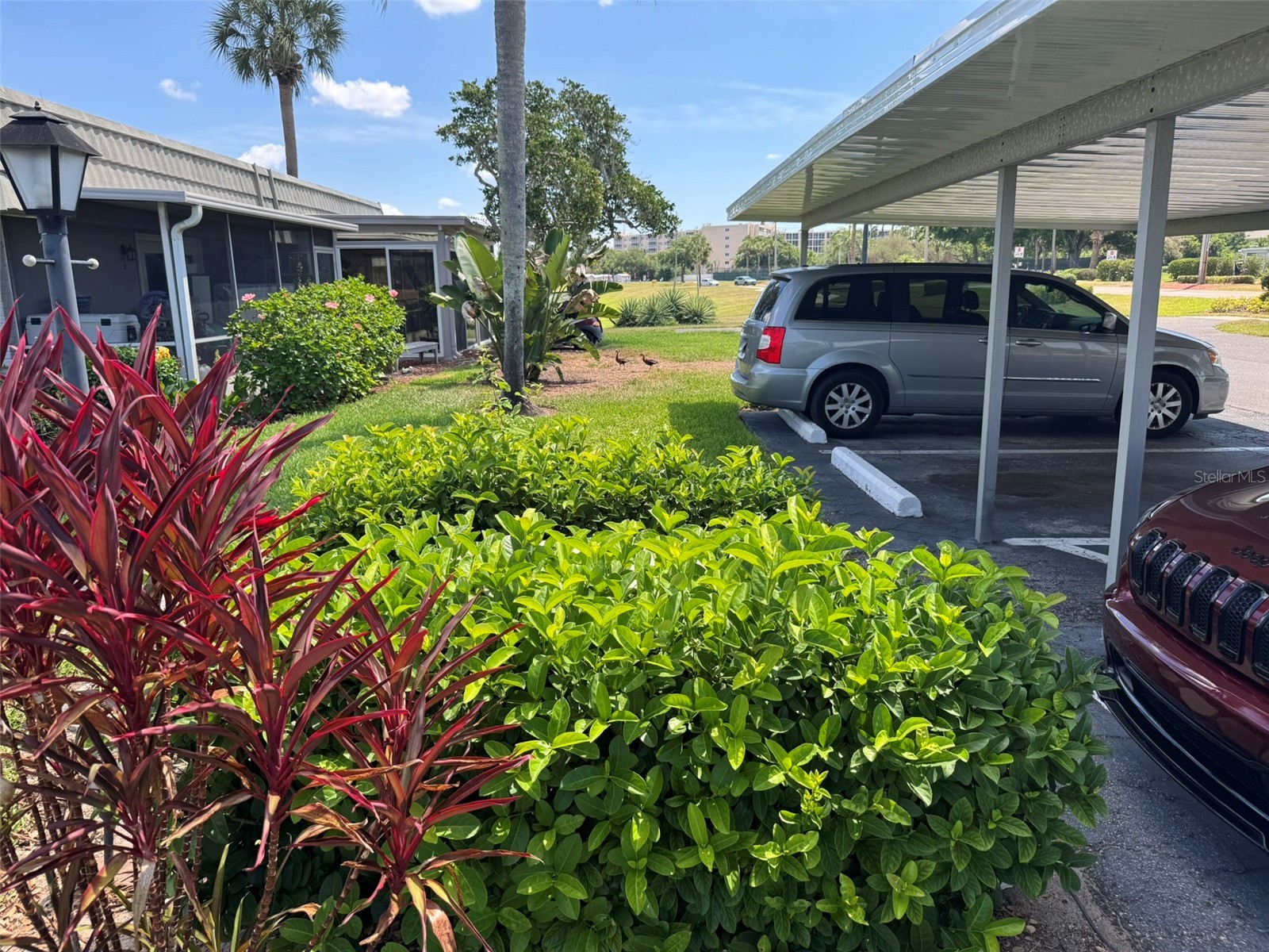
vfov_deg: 56.8
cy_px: 476
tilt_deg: -11.9
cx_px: 634
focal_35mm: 24
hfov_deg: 71.6
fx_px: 880
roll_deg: +2.4
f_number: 1.78
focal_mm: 6.76
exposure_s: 1/1042
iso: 80
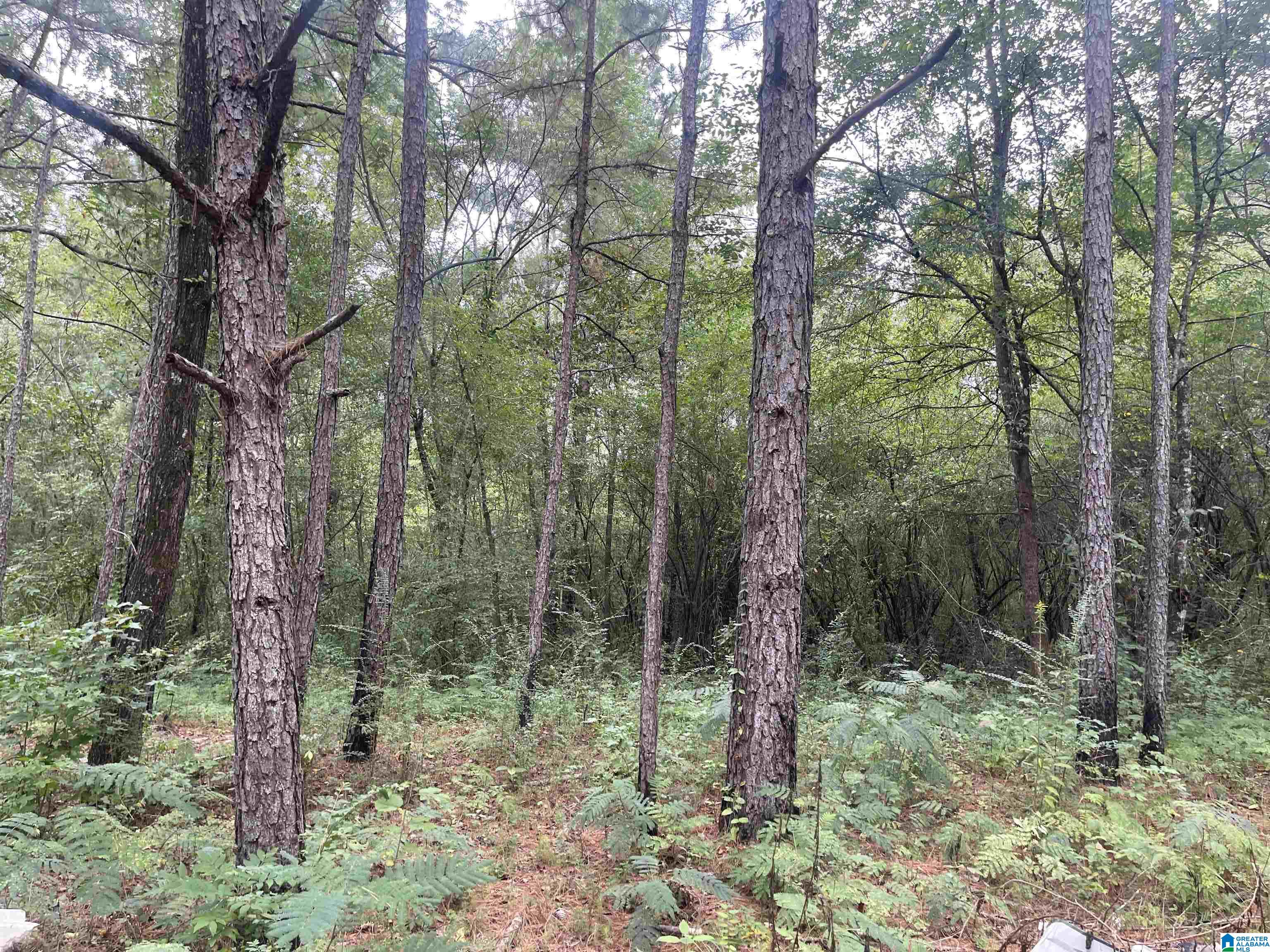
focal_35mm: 26
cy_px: 476
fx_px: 954
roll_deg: -0.6
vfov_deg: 53.1
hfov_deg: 67.3
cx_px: 635
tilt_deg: +2.2
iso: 50
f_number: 1.6
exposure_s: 1/121
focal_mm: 5.1
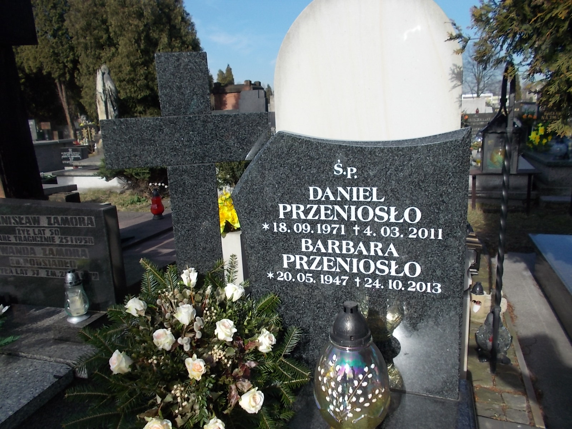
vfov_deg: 53.1
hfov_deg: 67.3
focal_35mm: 26
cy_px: 214
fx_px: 430
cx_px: 286
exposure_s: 1/200
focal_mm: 4.6
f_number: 8
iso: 80
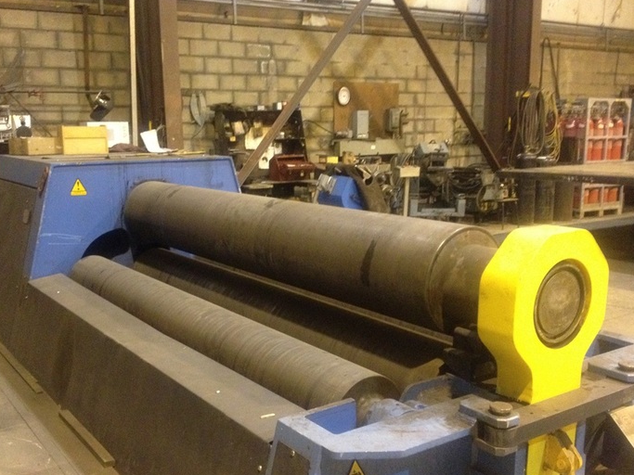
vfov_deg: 35.0
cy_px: 276
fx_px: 751
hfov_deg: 45.7
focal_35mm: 41
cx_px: 274
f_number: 2.4
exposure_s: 1/15
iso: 640
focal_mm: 4.28
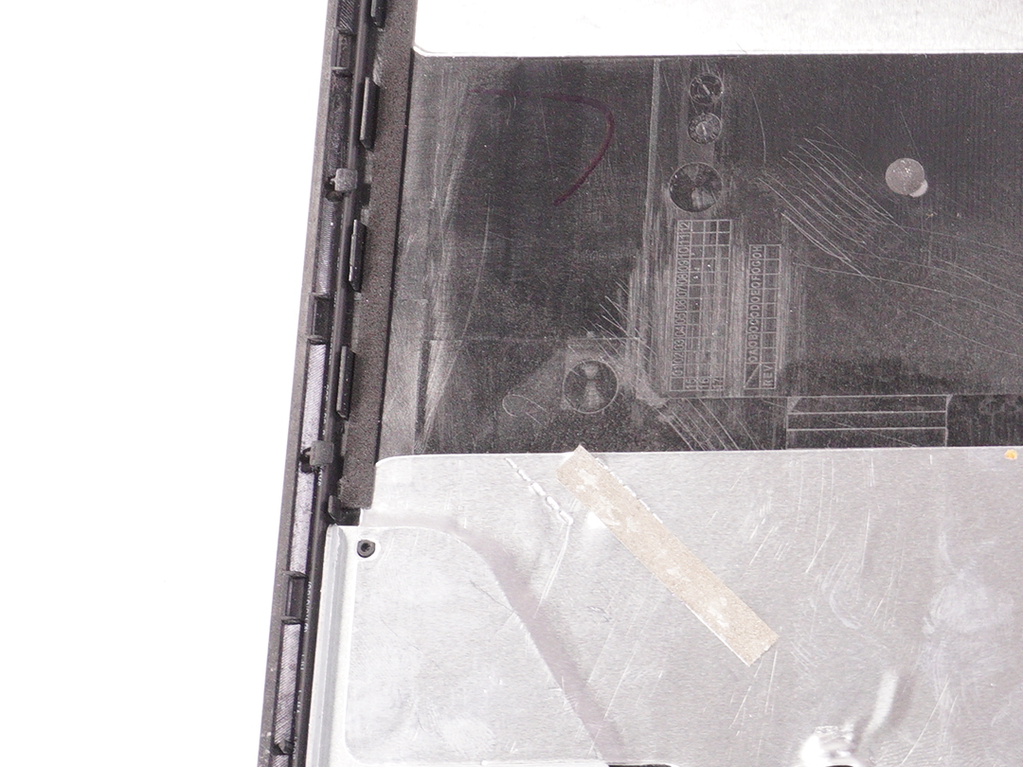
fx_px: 2965
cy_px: 269
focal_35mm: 100
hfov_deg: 18.1
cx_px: 1369
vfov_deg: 14.7
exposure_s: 1/125
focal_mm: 25
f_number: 6.3
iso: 800
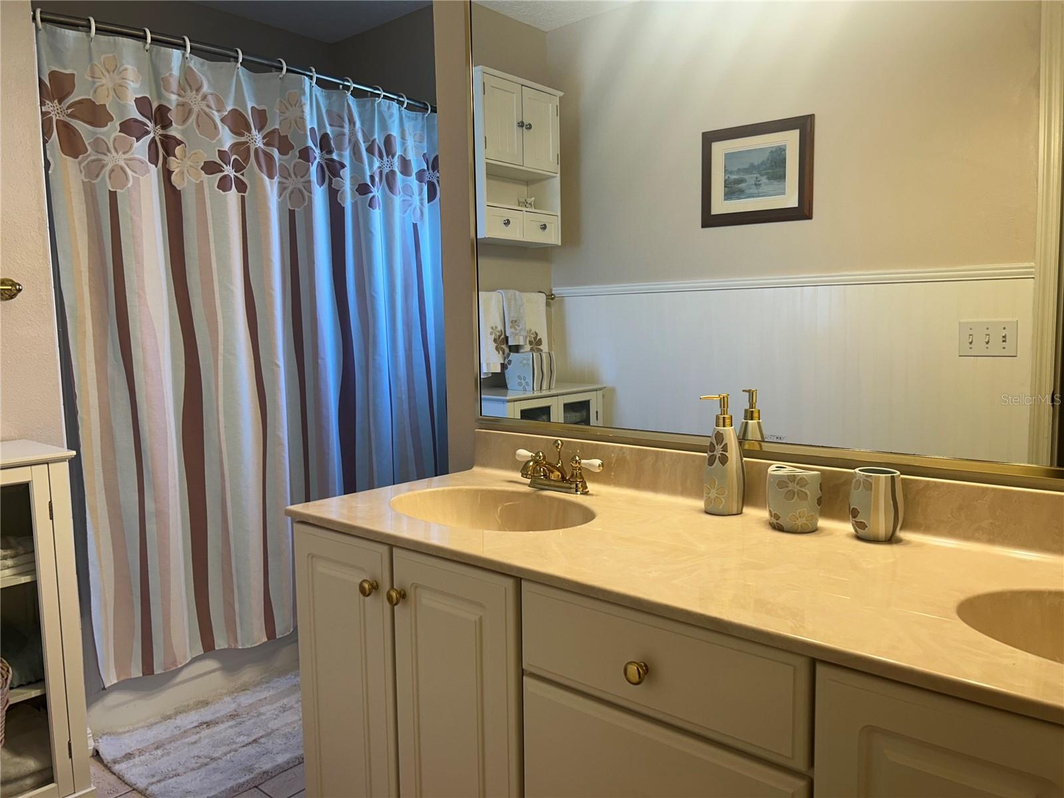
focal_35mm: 26
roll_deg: +1.5
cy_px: 399
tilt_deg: -5.9
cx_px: 532
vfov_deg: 53.1
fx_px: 799
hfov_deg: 67.3
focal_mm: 5.7
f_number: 1.5
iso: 32
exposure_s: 1/122
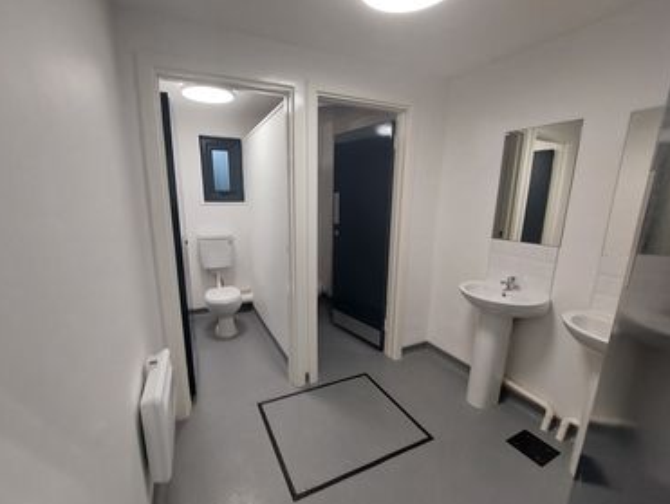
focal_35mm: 14
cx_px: 312
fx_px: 271
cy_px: 267
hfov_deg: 101.9
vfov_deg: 85.7
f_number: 2.2
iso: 64
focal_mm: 1.74
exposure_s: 1/50
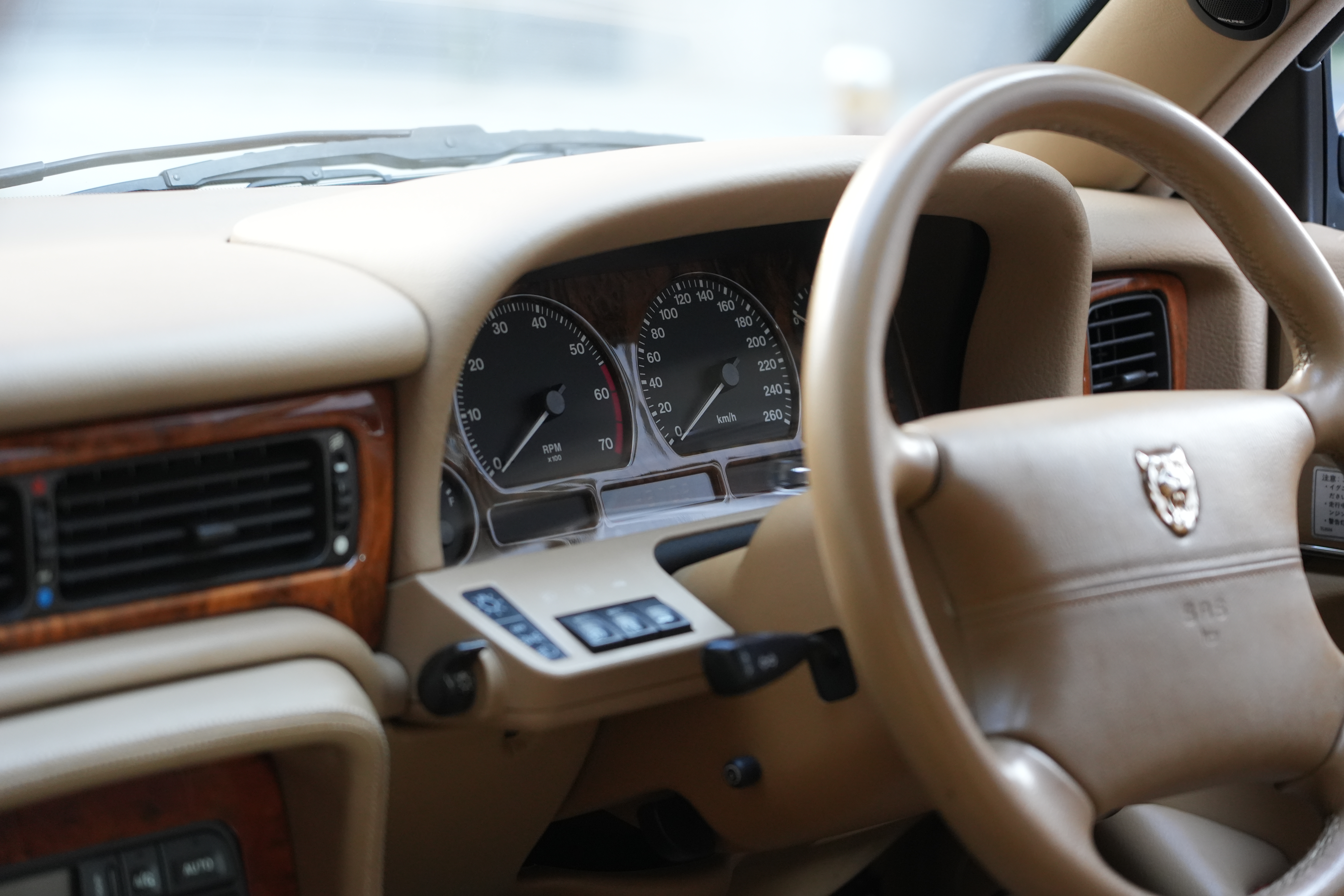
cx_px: 672
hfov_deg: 19.5
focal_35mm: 105
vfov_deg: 13.0
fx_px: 3920
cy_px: 448
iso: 3200
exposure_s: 1/160
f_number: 4
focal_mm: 105
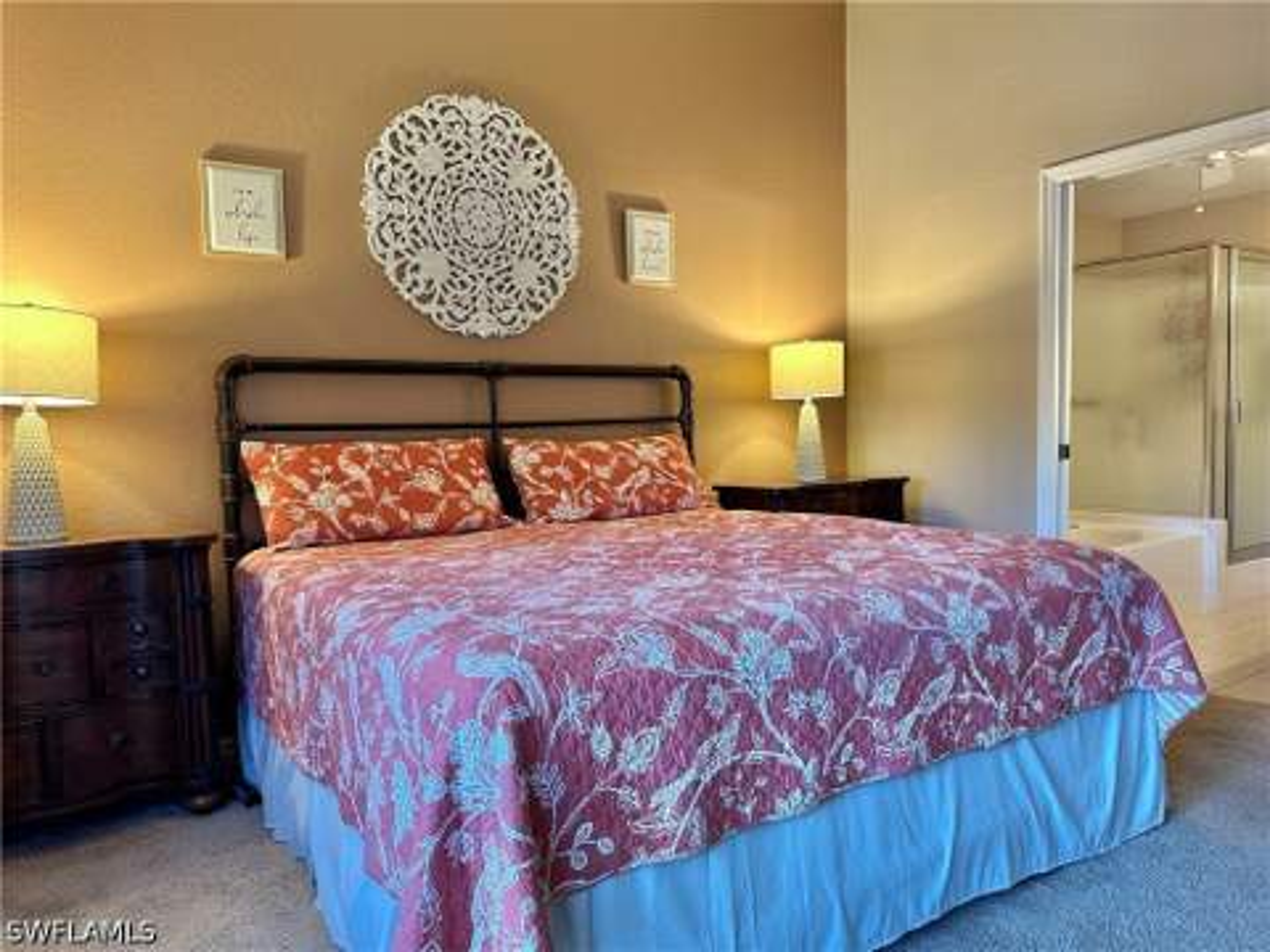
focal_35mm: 24
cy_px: 476
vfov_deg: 56.8
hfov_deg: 71.6
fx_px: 881
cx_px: 635
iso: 200
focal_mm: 6.86
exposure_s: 1/60
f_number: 1.78
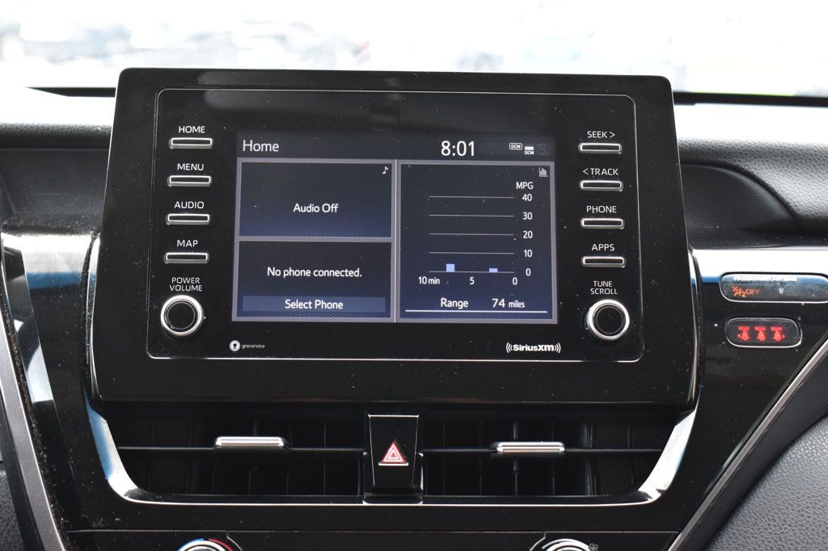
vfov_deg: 26.5
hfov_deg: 38.9
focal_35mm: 51
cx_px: 414
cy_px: 276
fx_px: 1173
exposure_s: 1/40
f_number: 7.1
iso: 400
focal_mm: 34
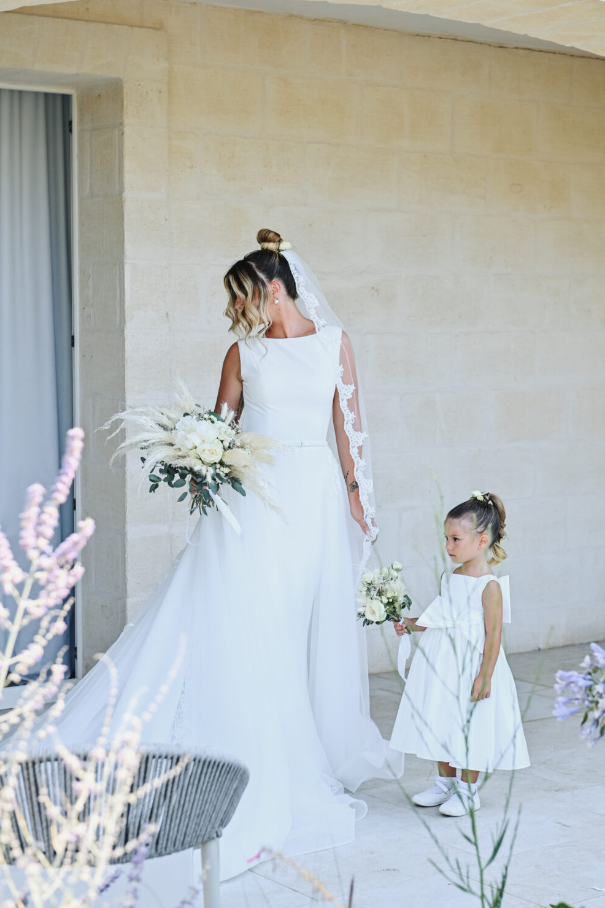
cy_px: 456
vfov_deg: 28.5
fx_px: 1790
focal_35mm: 71
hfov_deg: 19.2
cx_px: 305
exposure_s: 1/800
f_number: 5
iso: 800
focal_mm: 70
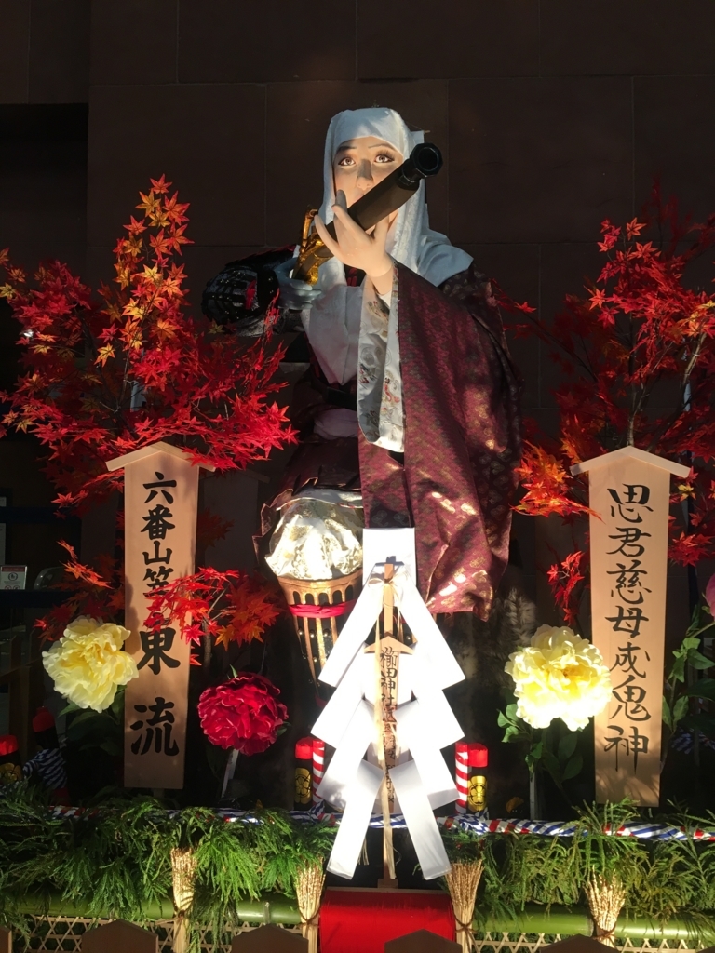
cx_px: 358
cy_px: 476
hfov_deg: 48.2
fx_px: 799
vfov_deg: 61.7
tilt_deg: +1.6
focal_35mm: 29
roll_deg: +0.4
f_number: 2.2
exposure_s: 1/30
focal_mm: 4.15
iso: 32
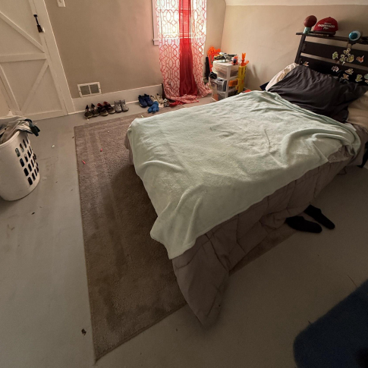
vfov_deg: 81.4
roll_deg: -0.4
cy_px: 126
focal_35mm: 17
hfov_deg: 84.0
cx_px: 181
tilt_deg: -29.7
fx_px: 204
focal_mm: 2.22
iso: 320
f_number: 2.2
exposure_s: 1/65
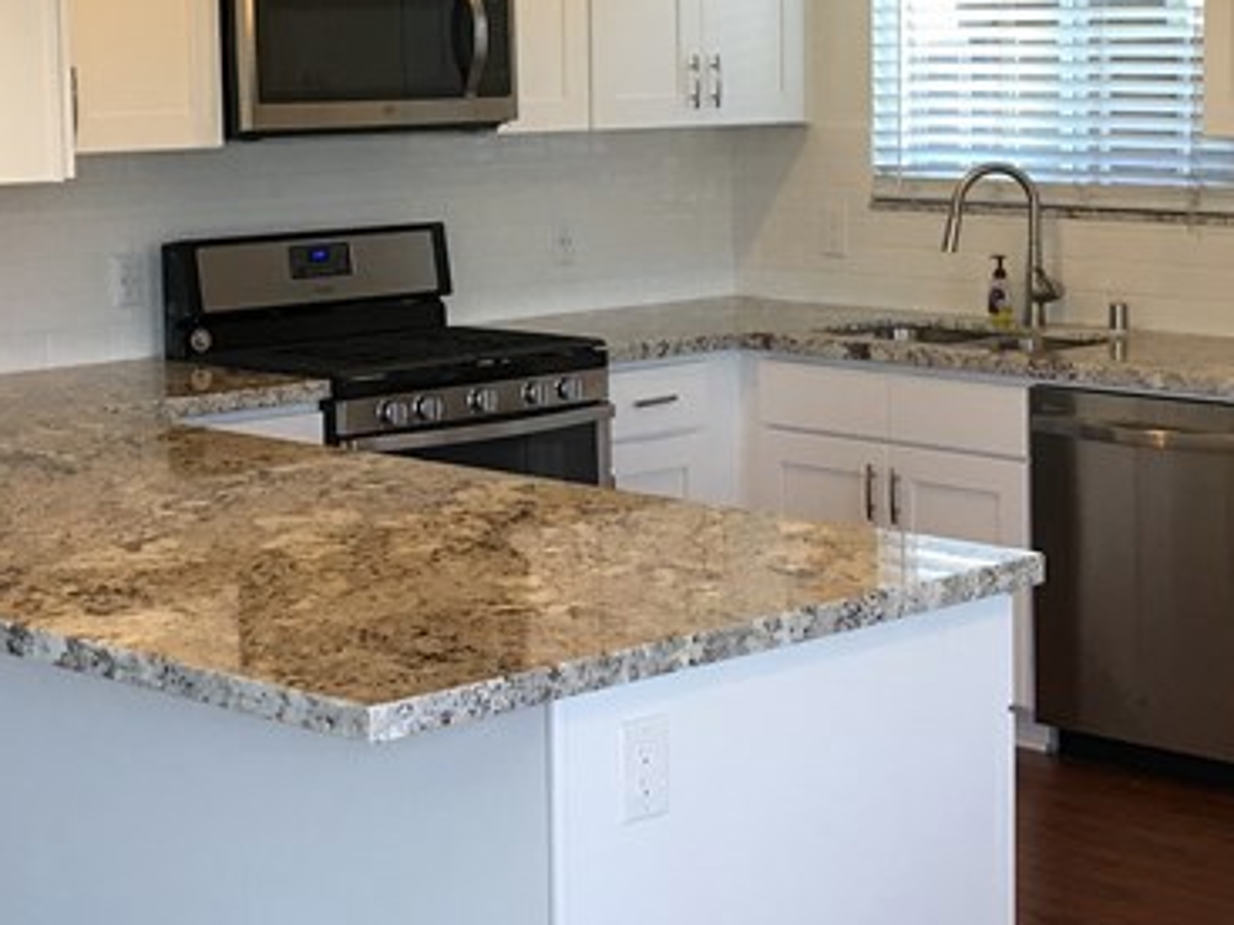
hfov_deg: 23.9
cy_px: 360
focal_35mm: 81
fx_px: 2887
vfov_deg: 18.2
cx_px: 884
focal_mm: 4.15
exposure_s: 1/30
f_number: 2.2
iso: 25
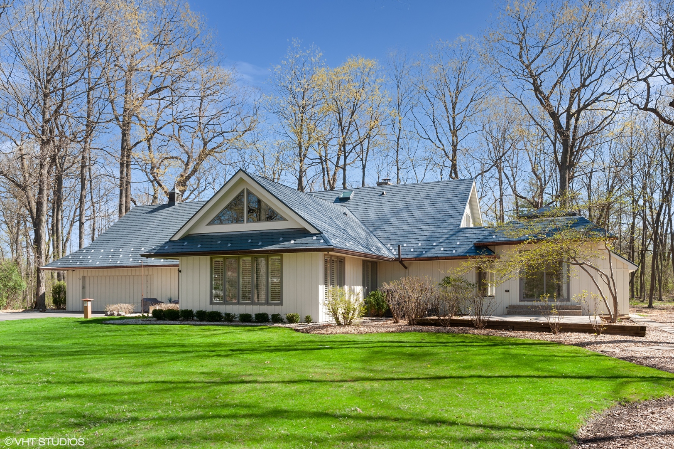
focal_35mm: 29
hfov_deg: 63.7
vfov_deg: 44.9
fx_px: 543
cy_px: 224
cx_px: 337
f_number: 8
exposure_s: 1/800
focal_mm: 29
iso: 200
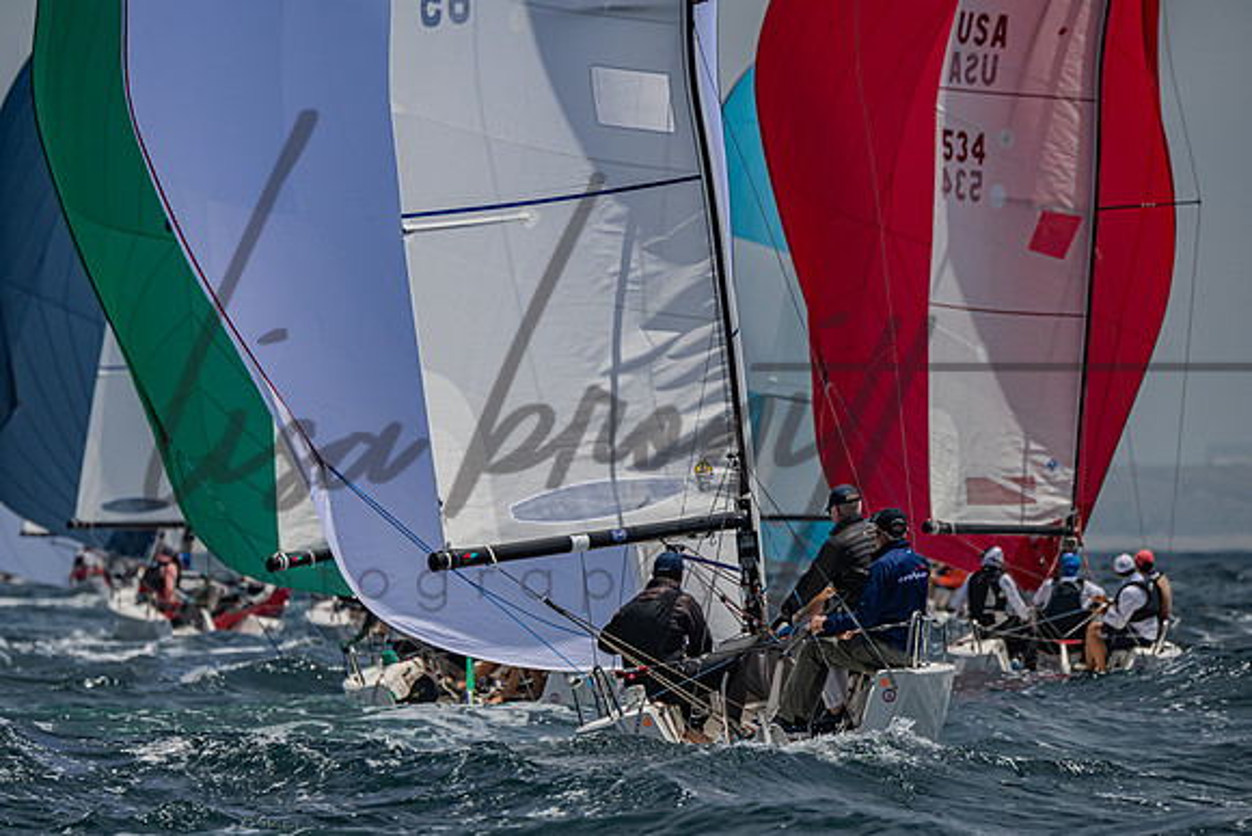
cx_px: 465
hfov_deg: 4.4
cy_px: 539
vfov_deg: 2.9
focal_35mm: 467
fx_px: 16260
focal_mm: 340
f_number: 6.3
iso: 400
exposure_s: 1/4000
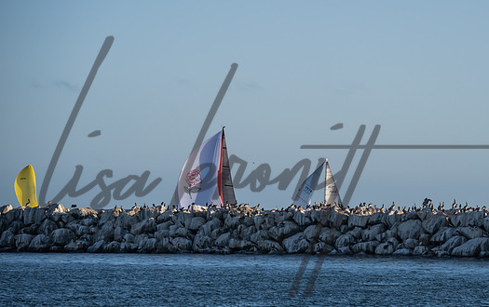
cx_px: 322
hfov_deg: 8.8
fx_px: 3177
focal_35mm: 238
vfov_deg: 5.5
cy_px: 162
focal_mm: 165
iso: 320
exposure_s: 1/1600
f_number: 6.3
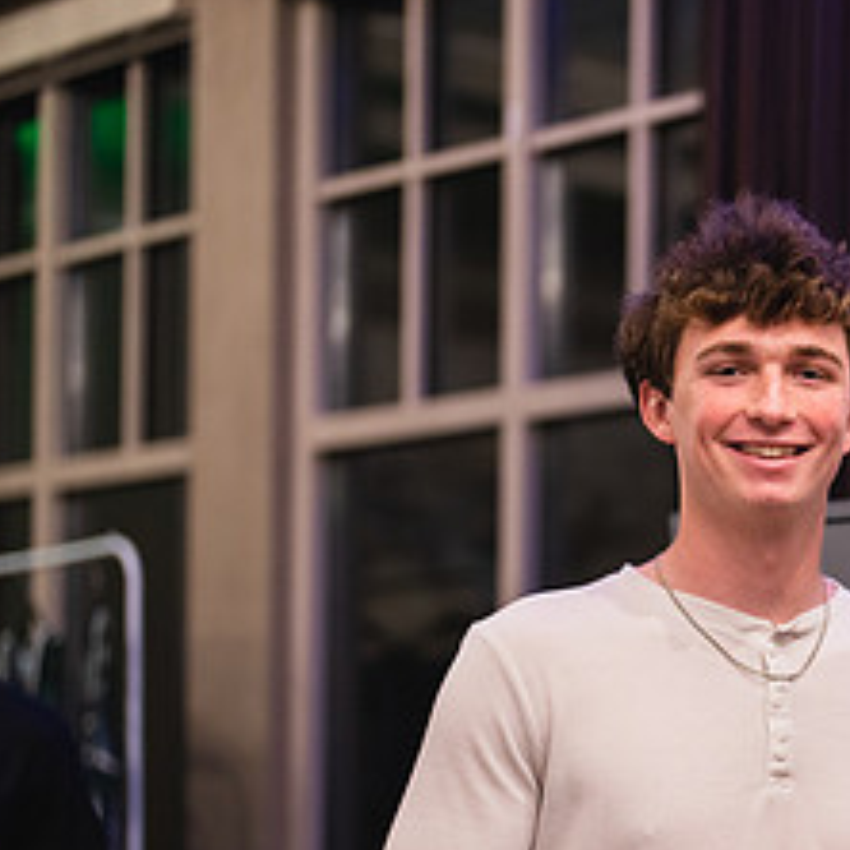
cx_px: 1080
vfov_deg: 14.5
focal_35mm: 119
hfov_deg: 14.1
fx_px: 3306
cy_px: 770
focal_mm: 50
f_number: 1.2
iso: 1250
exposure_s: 1/400
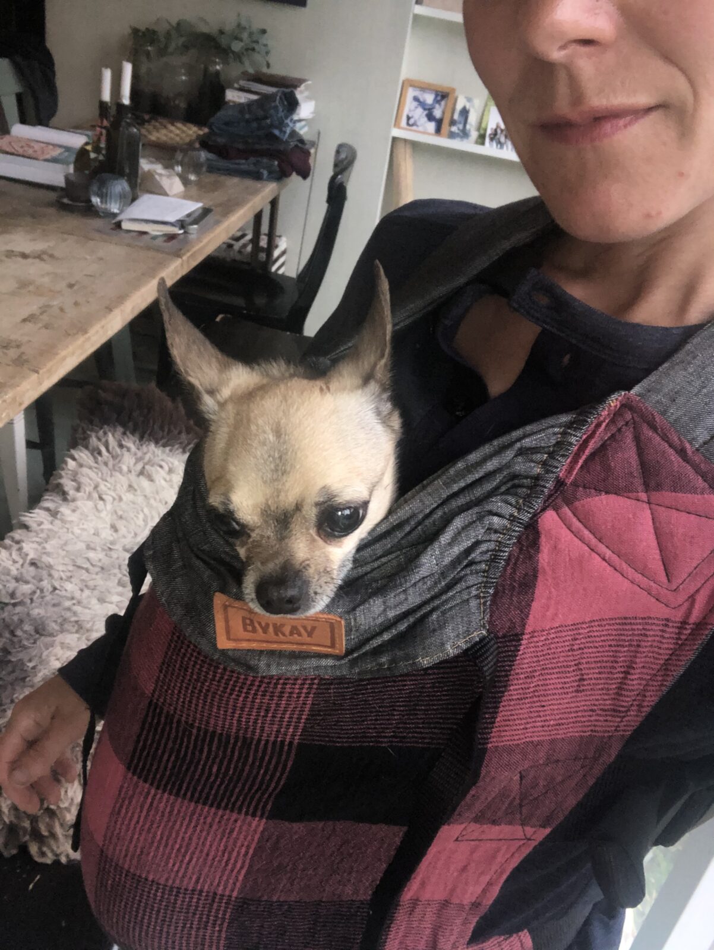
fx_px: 879
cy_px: 475
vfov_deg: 56.8
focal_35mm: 32
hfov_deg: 44.2
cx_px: 357
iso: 160
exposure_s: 1/33
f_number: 2.2
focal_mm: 2.87
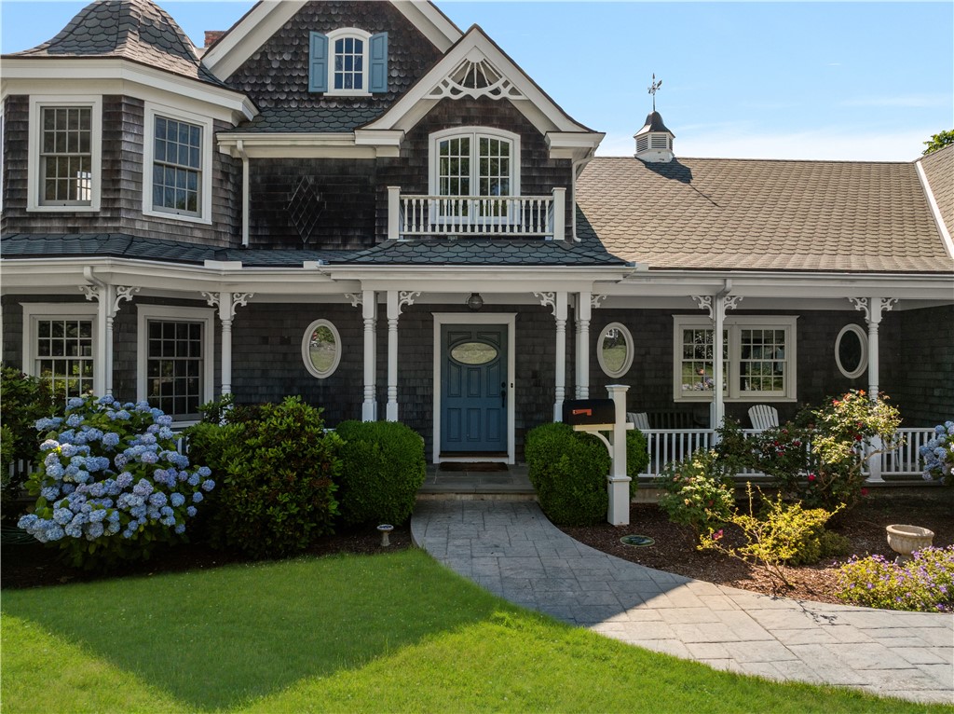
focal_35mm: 24
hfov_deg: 71.6
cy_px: 357
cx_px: 477
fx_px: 661
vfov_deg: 56.7
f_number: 4.5
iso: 200
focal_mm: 12.29
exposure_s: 1/200
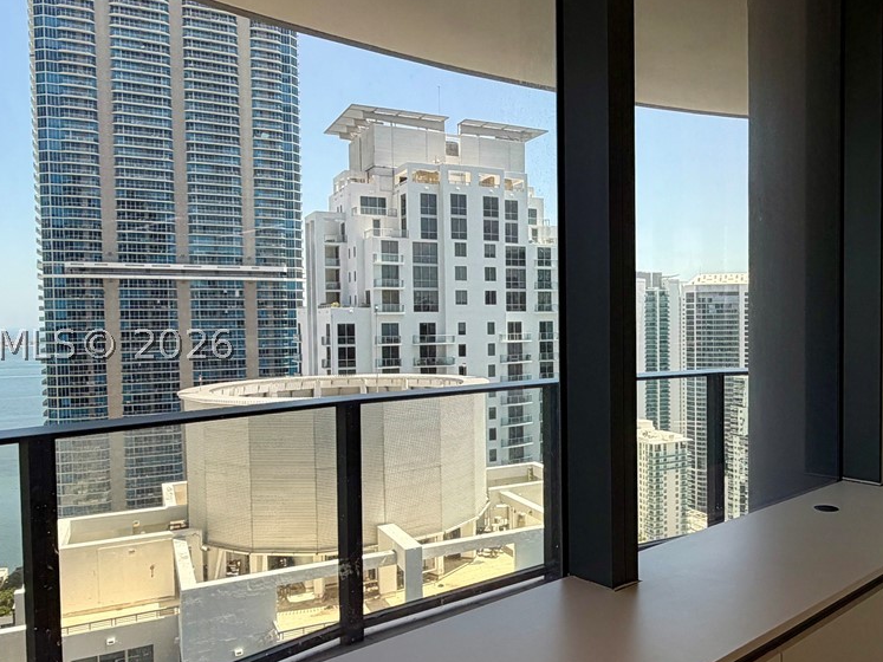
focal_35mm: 30
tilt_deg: -1.9
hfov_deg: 58.5
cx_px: 596
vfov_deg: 46.8
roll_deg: +0.6
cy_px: 344
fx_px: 765
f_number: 2.2
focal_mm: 2.22
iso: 40
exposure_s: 1/602
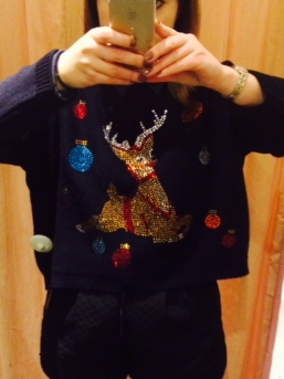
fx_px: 613
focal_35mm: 56
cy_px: 299
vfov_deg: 33.4
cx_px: 133
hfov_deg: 26.1
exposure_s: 1/24
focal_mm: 4.12
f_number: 2.2
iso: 320
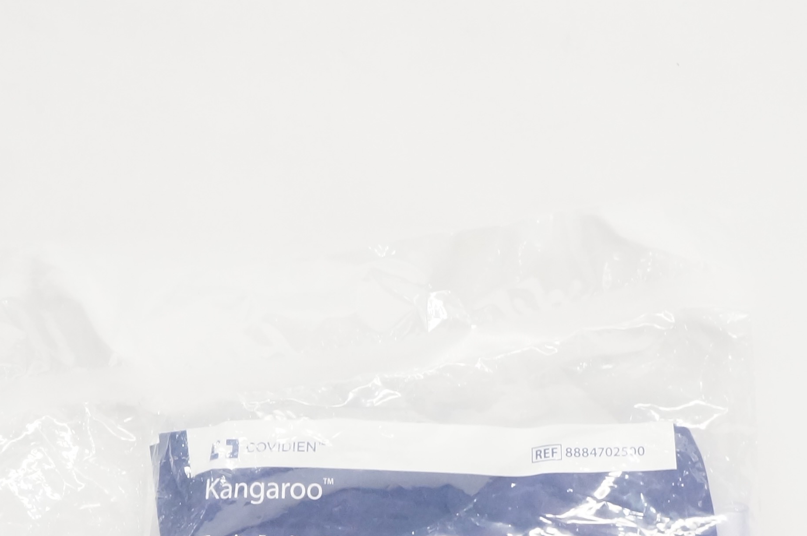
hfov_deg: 28.1
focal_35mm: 72
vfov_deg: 17.6
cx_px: 380
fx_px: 1612
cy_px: 706
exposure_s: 1/50
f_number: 7.1
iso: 800
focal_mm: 18
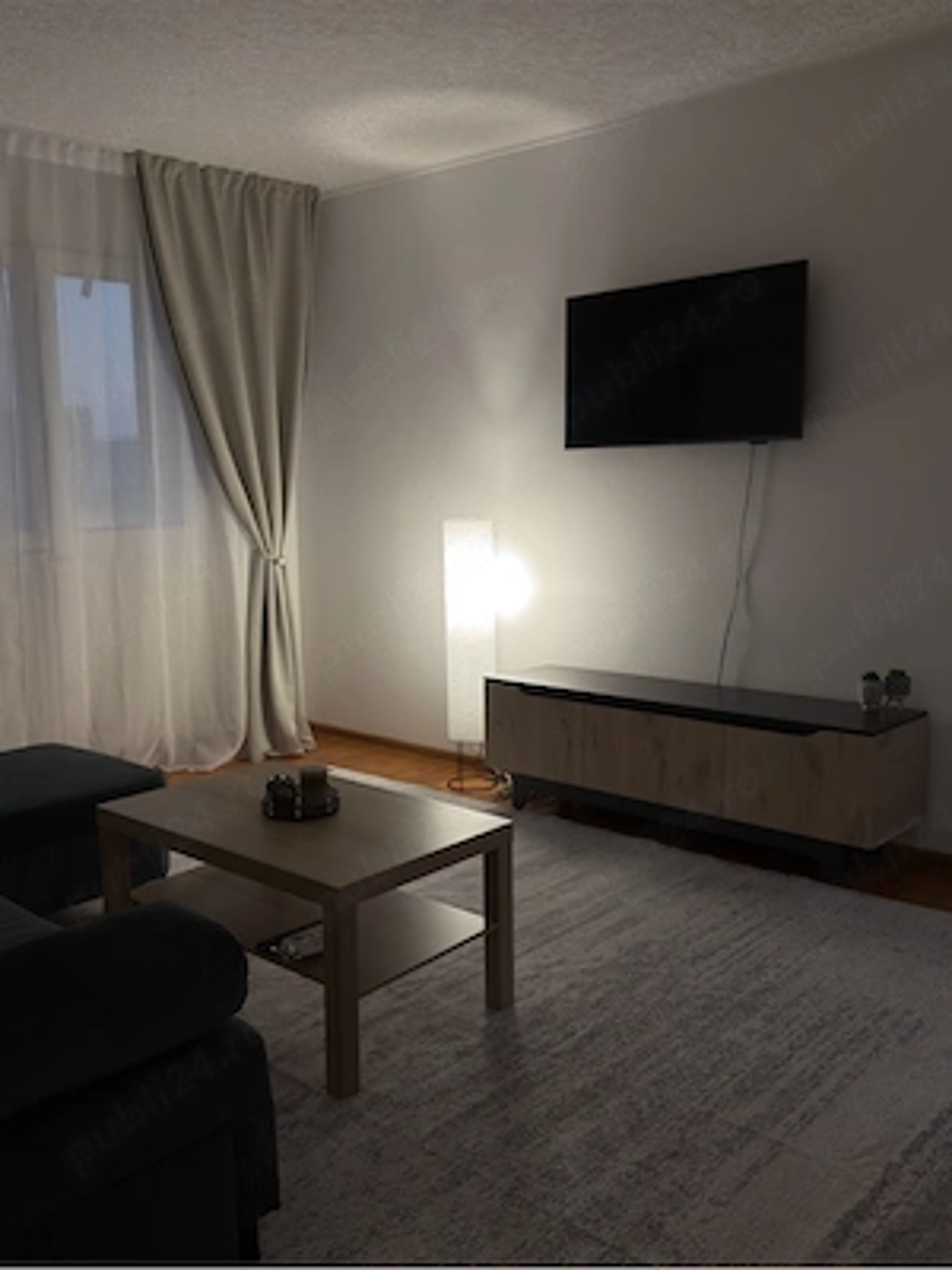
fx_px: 1137
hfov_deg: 45.4
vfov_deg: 58.4
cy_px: 635
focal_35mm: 31
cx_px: 476
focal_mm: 6.76
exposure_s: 1/50
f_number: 1.78
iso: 80
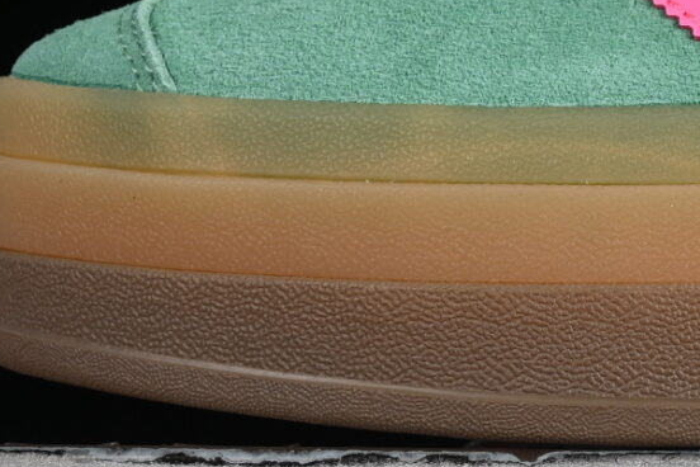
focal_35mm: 348
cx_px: 1035
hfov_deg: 5.9
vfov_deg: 3.9
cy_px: -213
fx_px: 6766
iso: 160
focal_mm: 50
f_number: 8
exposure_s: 1/80
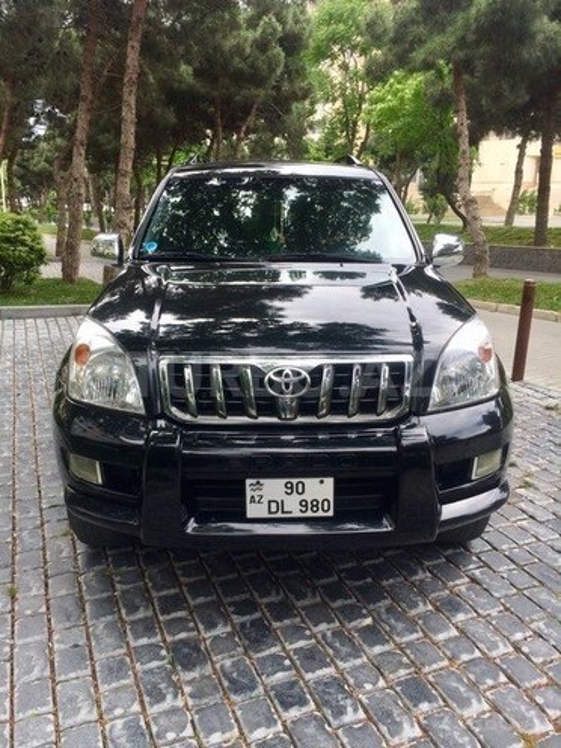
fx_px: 627
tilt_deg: -13.9
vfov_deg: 61.7
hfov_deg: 48.2
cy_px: 374
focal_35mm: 29
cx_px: 280
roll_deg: -0.1
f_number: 2.2
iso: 32
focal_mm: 4.15
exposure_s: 1/500
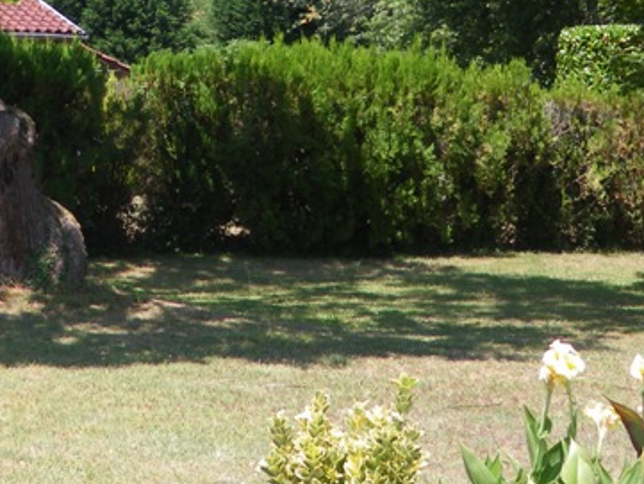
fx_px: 1898
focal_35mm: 102
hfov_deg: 19.0
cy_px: 232
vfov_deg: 14.5
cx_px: 120
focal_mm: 6.3
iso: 64
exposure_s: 1/250
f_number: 3.5
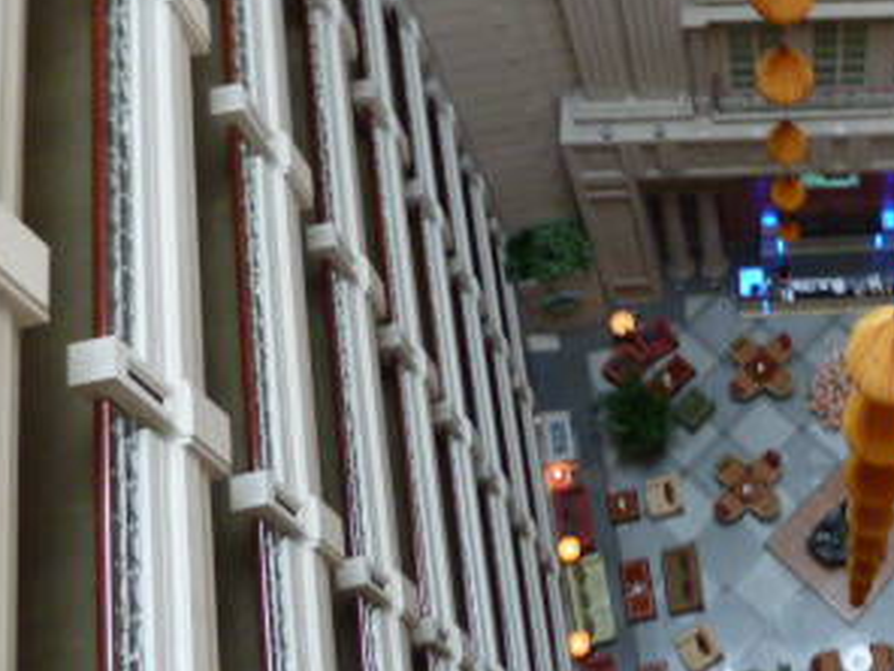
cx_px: 888
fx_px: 1395
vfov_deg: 26.8
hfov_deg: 32.7
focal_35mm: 54
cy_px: 193
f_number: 3.3
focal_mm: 4.1
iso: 250
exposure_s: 1/30
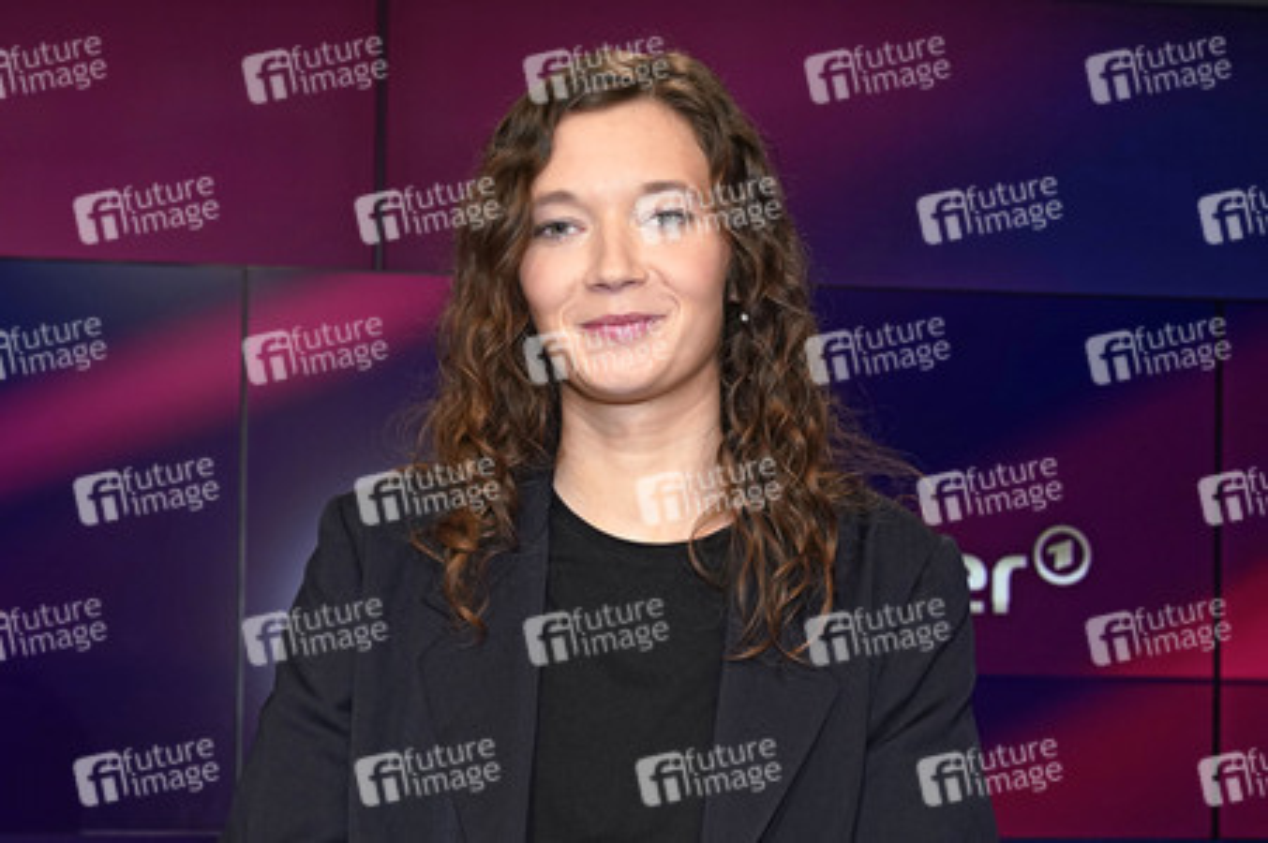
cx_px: 634
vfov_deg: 35.0
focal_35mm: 38
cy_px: 422
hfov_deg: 50.7
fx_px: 1337
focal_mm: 38
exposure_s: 1/200
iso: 1600
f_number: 5
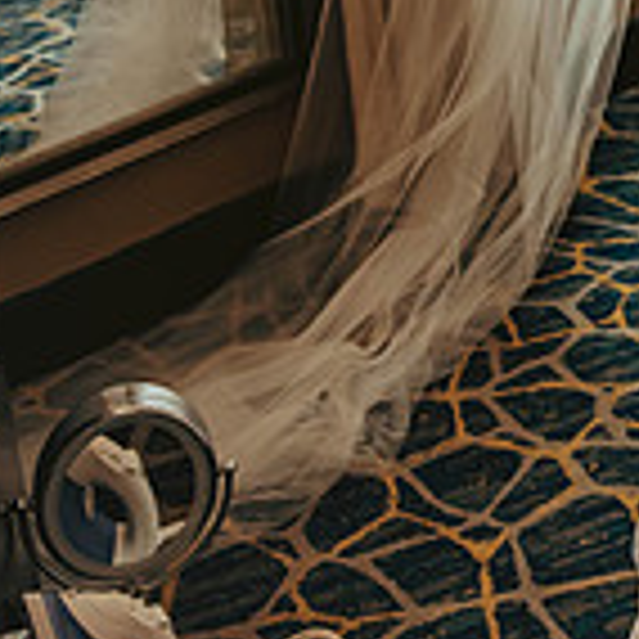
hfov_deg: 15.2
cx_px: 1202
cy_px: -187
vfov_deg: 16.9
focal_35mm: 97
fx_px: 2026
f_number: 3.5
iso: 800
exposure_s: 1/100
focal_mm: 28
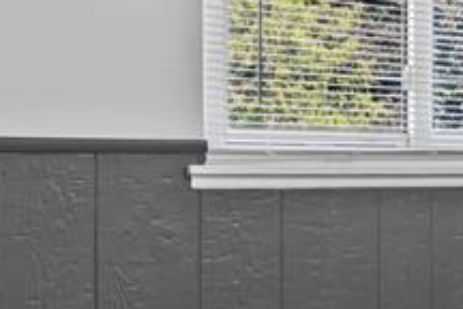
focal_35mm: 76
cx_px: 729
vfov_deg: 17.9
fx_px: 977
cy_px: 204
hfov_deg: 21.5
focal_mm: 16
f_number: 5.6
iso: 3200
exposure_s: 1/30
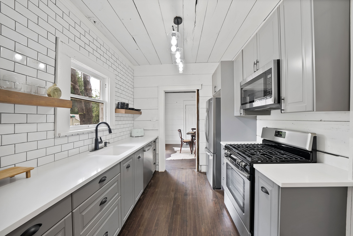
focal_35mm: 12
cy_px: 118
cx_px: 176
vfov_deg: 90.1
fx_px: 118
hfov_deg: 112.6
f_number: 9
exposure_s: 1/2.5
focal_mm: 12
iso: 640
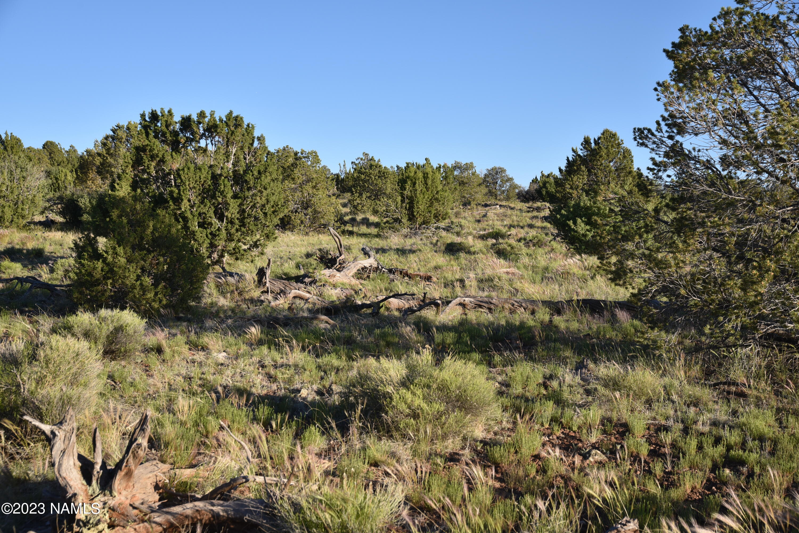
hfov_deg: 38.2
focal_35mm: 52
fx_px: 1154
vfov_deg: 26.0
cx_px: 400
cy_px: 266
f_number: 8
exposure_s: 1/250
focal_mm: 52
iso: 200
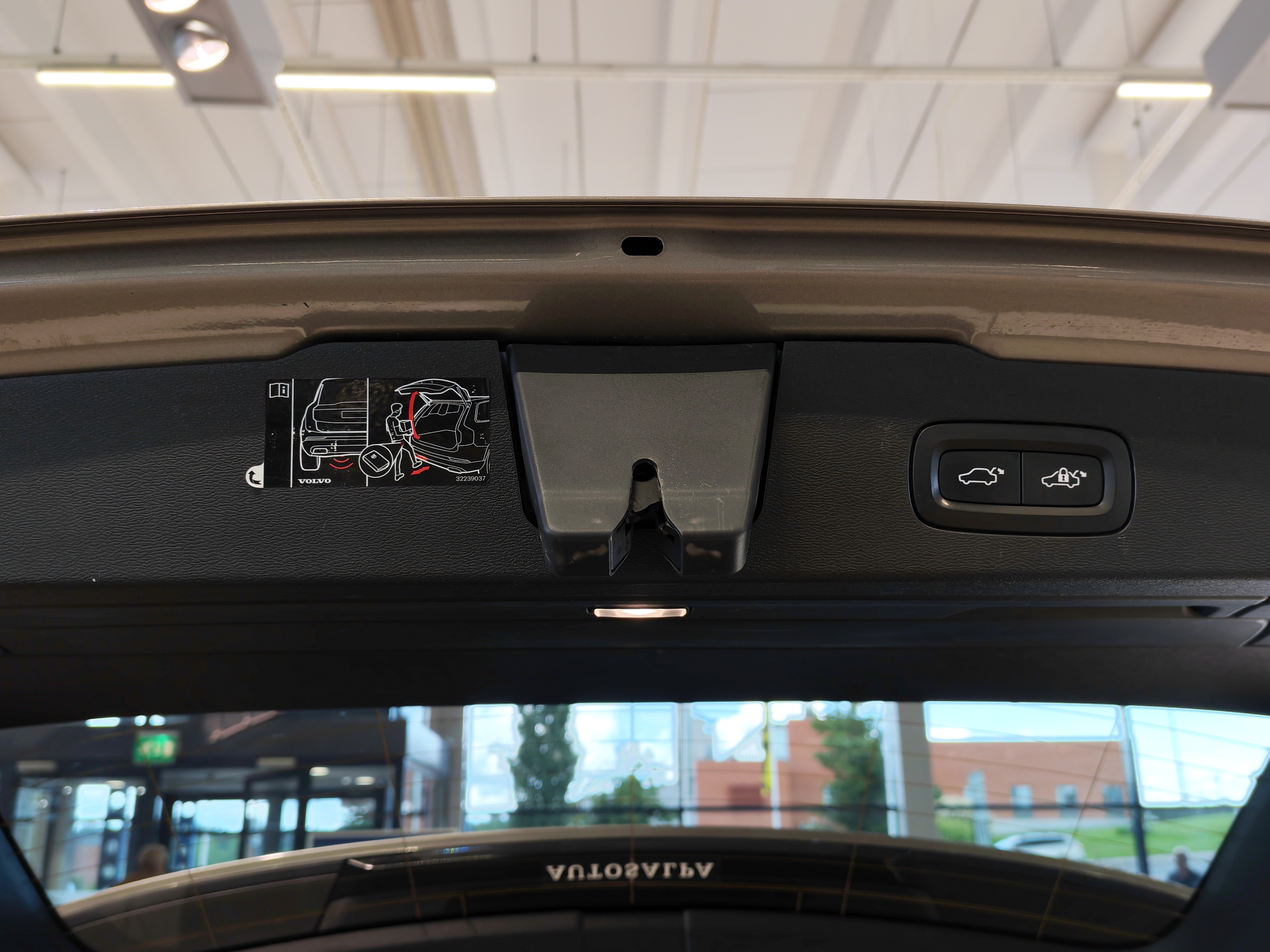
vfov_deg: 42.9
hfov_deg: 55.4
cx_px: 635
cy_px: 476
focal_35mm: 33
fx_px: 1211
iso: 160
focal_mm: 6.12
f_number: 1.9
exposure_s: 1/100
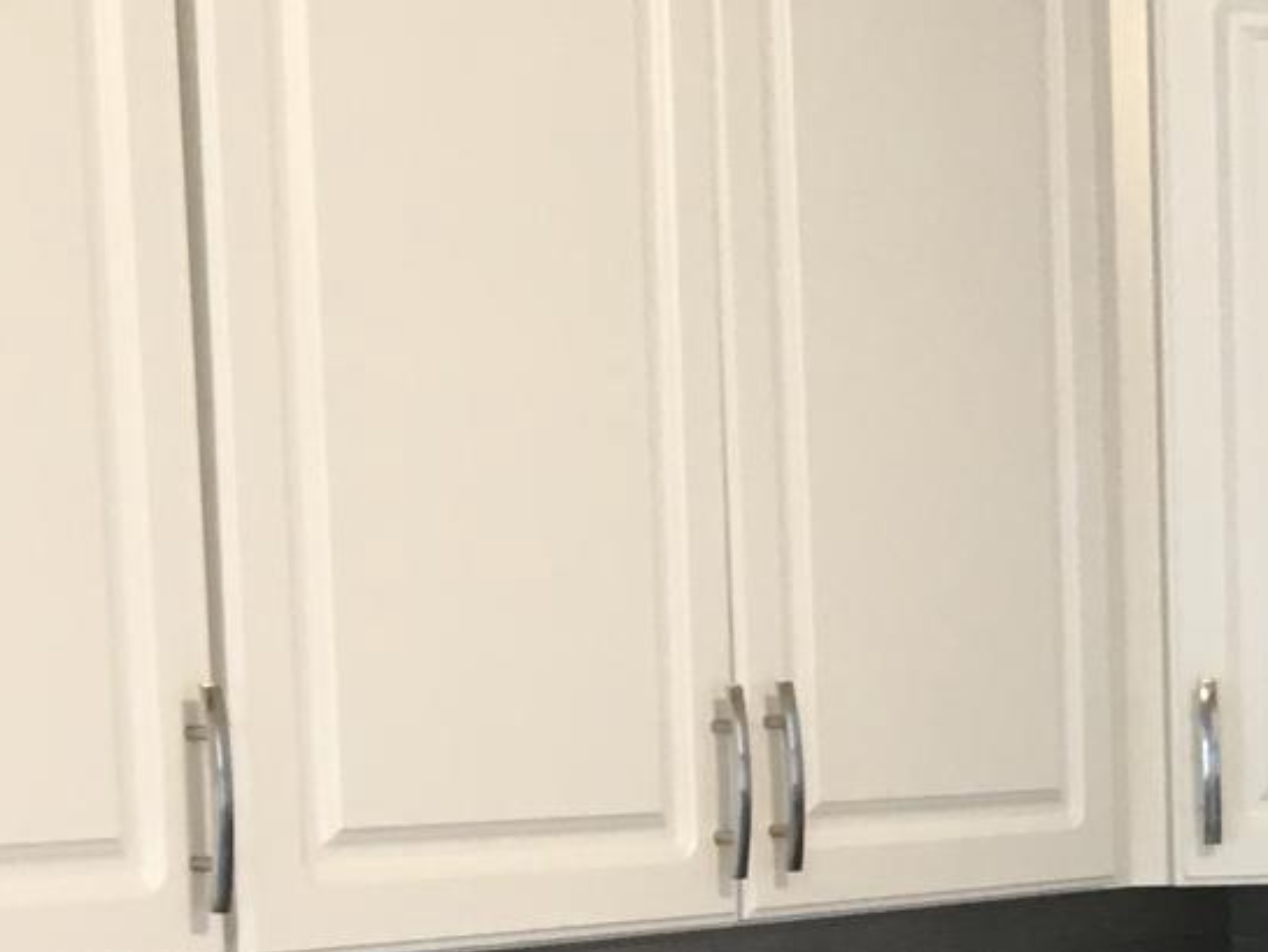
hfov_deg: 16.9
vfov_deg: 13.2
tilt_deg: -5.6
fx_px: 3994
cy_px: 1136
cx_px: 1668
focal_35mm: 109
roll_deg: -0.2
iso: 80
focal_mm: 4.15
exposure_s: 1/30
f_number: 2.2
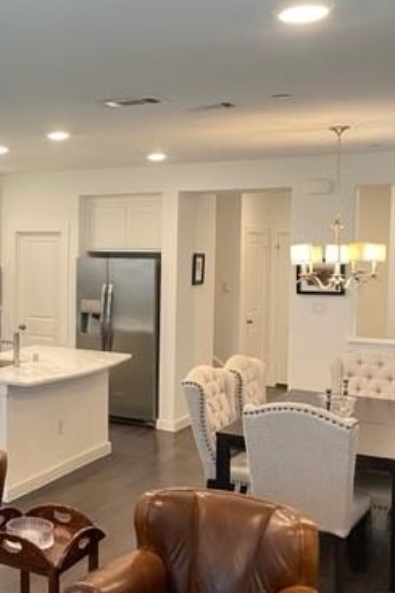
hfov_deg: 26.8
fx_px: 774
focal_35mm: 47
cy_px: 272
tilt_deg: -2.4
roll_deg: -0.4
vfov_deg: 41.9
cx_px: -13
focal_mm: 4.2
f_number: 1.6
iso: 250
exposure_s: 1/60
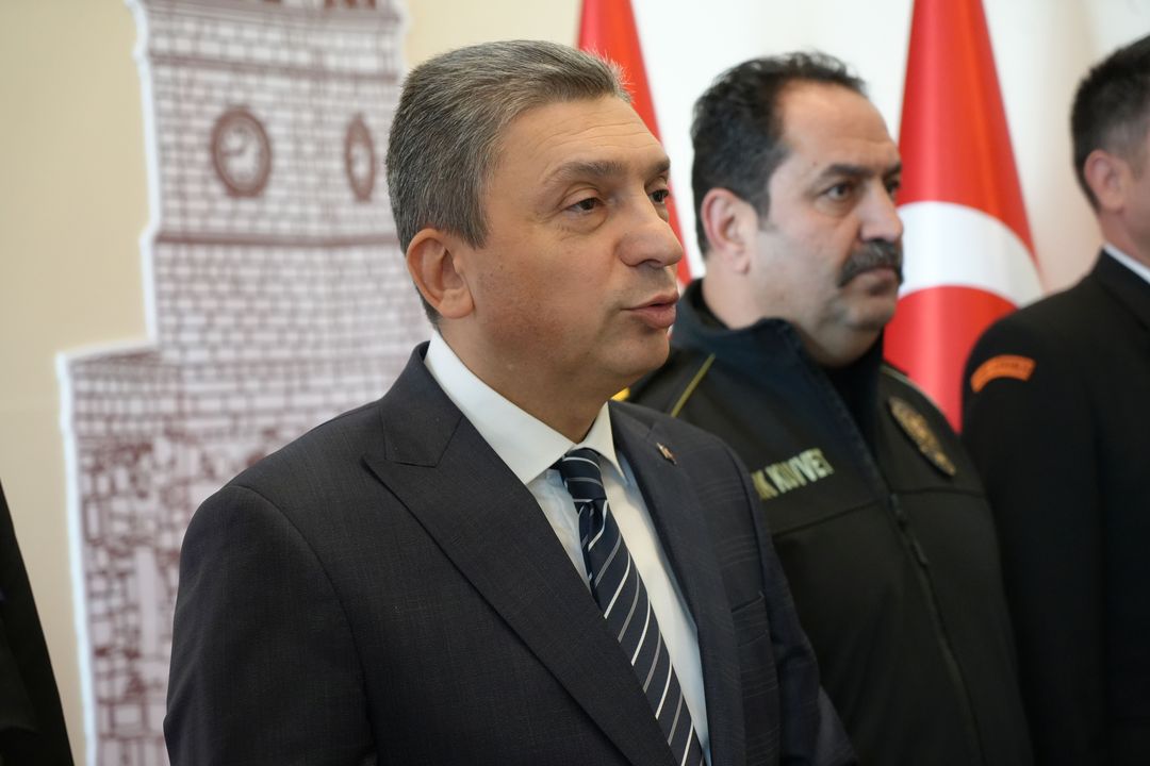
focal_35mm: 70
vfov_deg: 19.5
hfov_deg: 28.8
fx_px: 2236
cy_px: 383
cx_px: 575
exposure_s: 1/160
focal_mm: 70
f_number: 4
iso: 5000
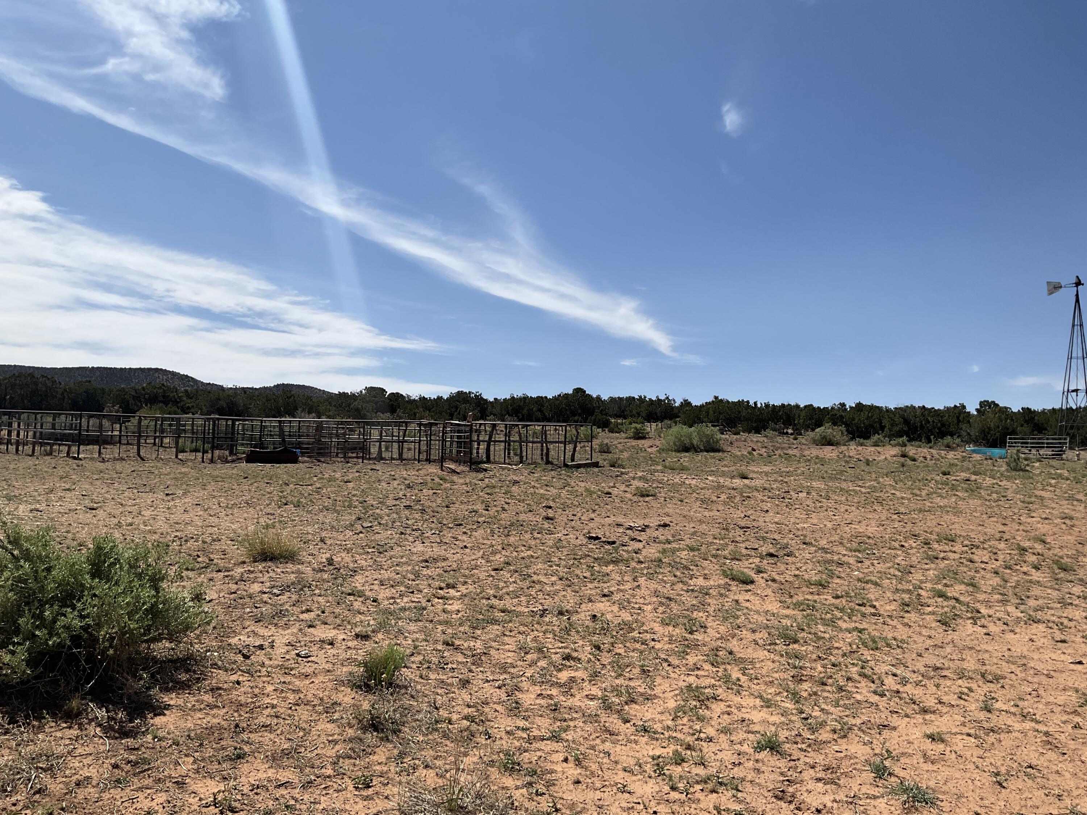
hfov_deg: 61.7
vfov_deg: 48.2
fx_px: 911
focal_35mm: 29
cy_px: 408
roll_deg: -2.3
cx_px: 544
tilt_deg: +2.9
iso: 25
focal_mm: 3
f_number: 1.8
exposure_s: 1/3534
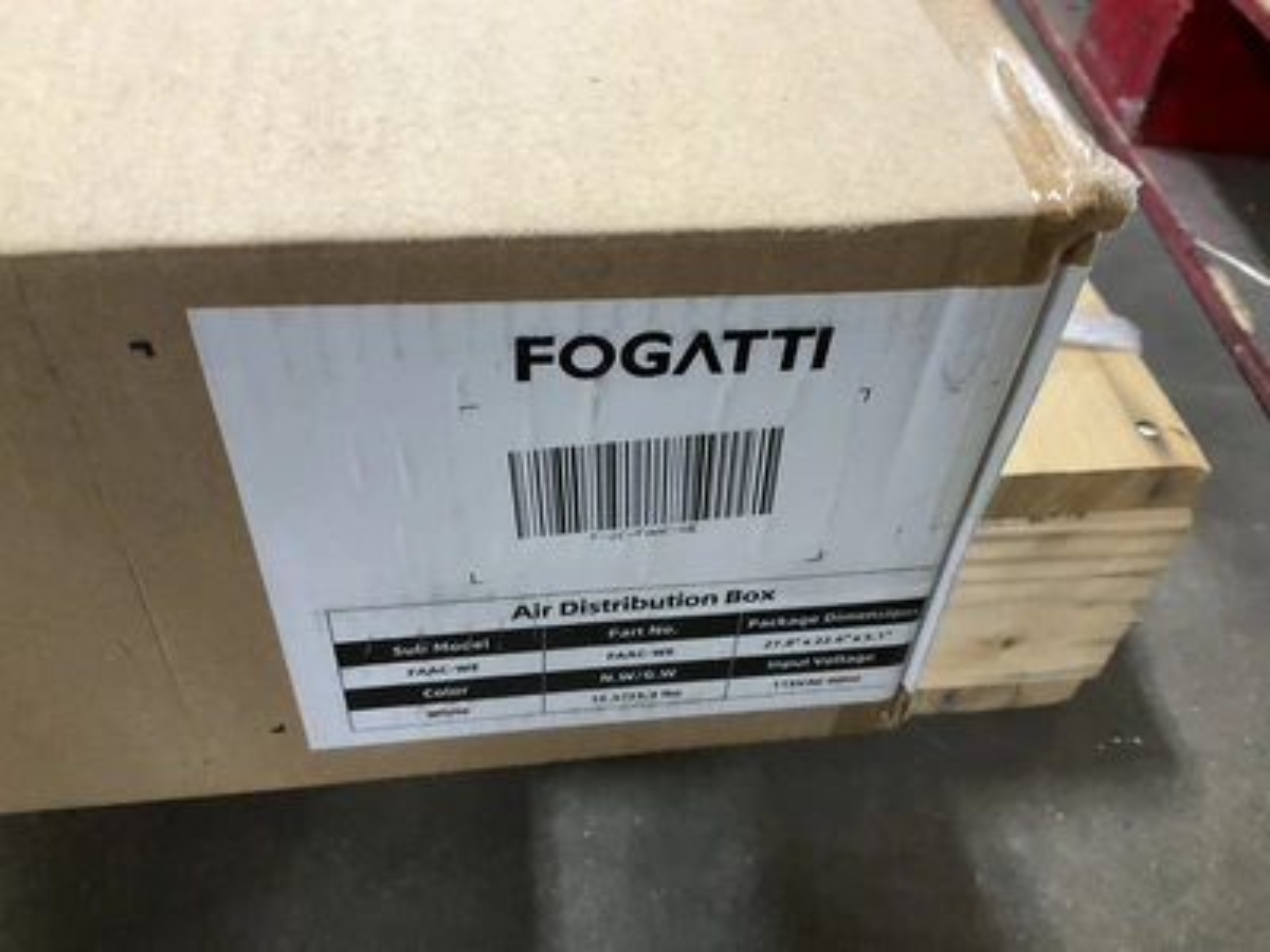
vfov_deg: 48.2
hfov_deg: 61.7
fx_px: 1064
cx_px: 635
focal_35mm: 29
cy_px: 476
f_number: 1.8
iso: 320
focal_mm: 3
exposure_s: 1/40
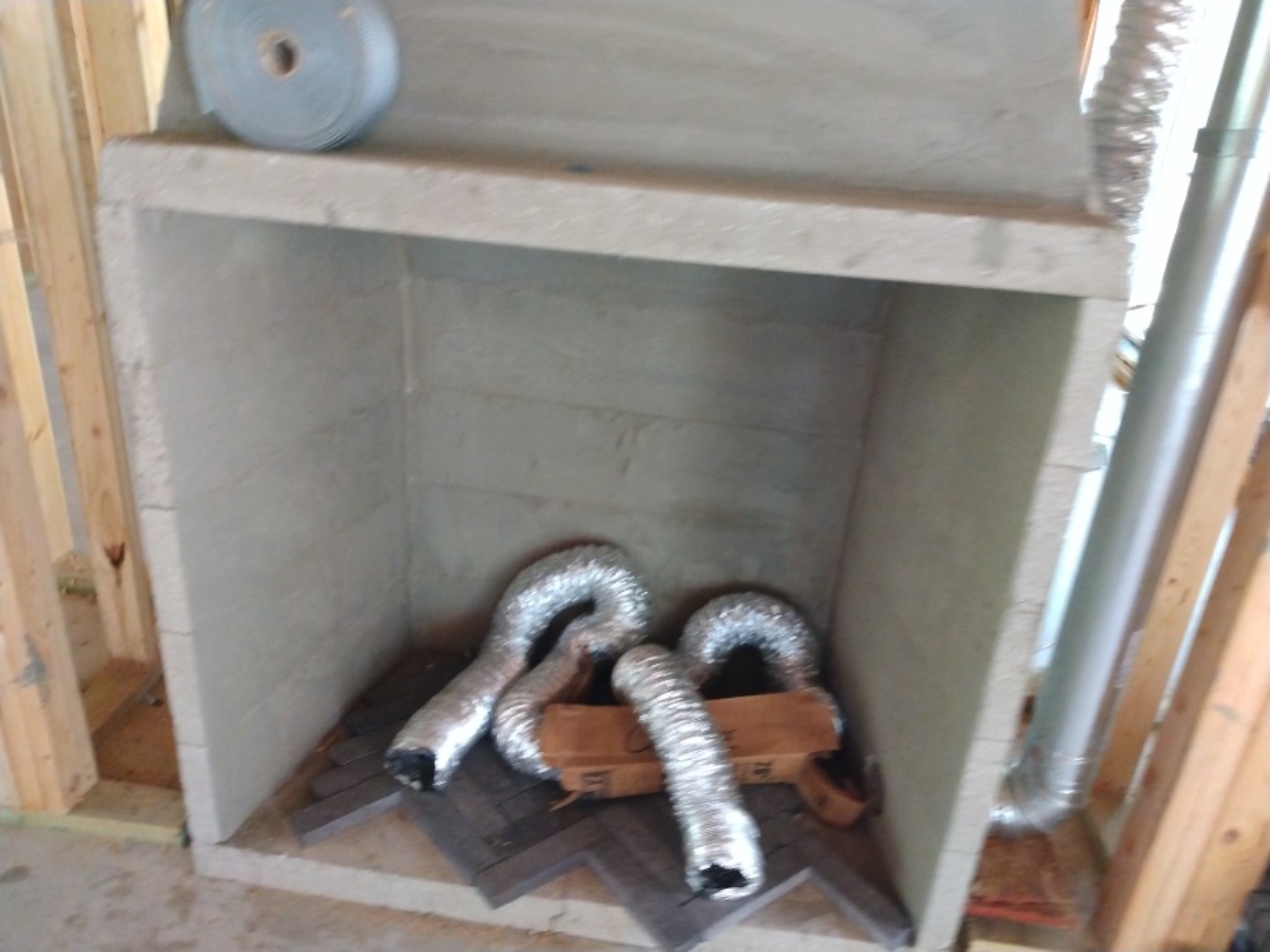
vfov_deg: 66.0
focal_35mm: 20
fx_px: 734
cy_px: 476
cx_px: 635
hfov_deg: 81.7
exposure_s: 1/30
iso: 666
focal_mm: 3.54
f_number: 2
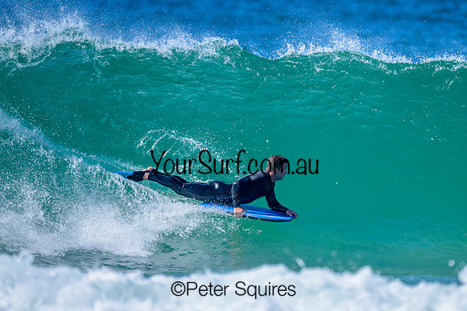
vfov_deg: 1.5
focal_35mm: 929
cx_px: 267
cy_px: 148
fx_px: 12049
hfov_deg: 2.2
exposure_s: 1/2000
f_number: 6.3
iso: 450
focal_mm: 800
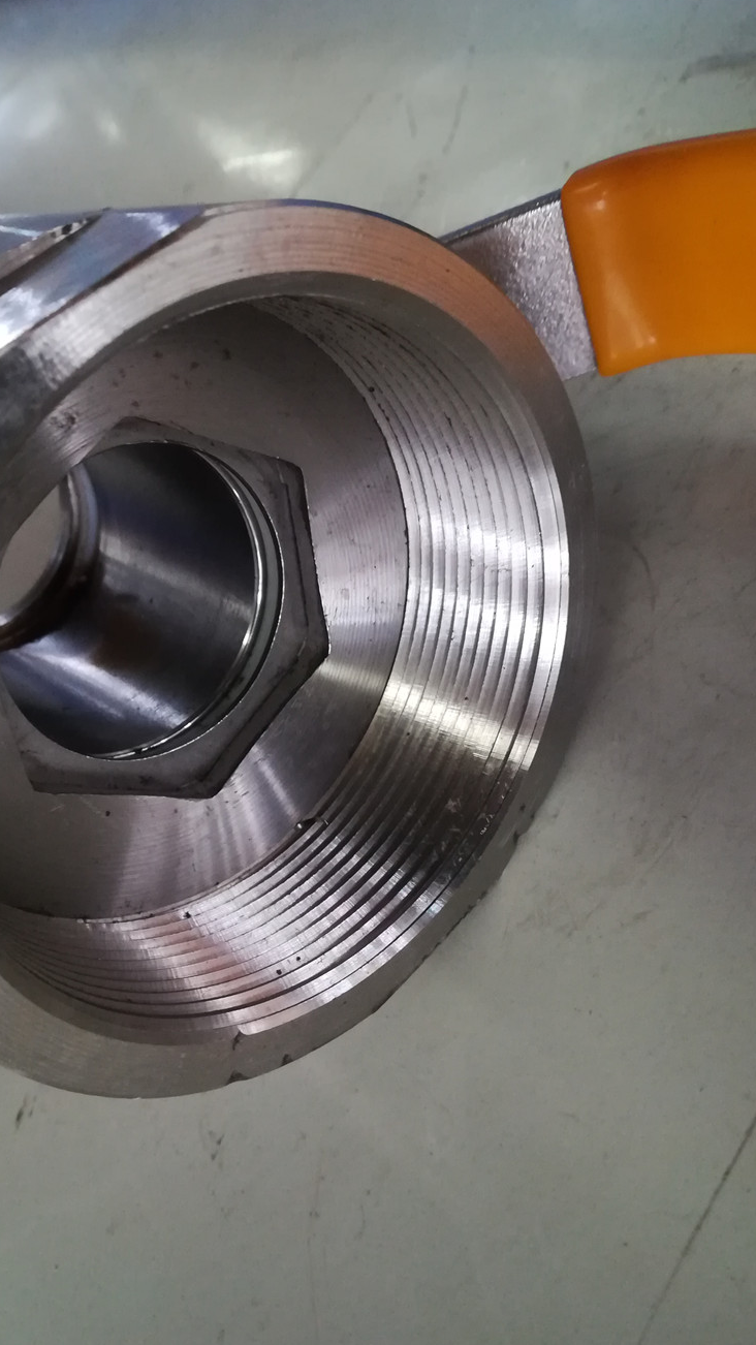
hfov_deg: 40.1
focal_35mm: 29
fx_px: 1034
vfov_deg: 66.1
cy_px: 681
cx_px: 324
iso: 640
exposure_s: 1/15
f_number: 2.2
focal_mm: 3.83
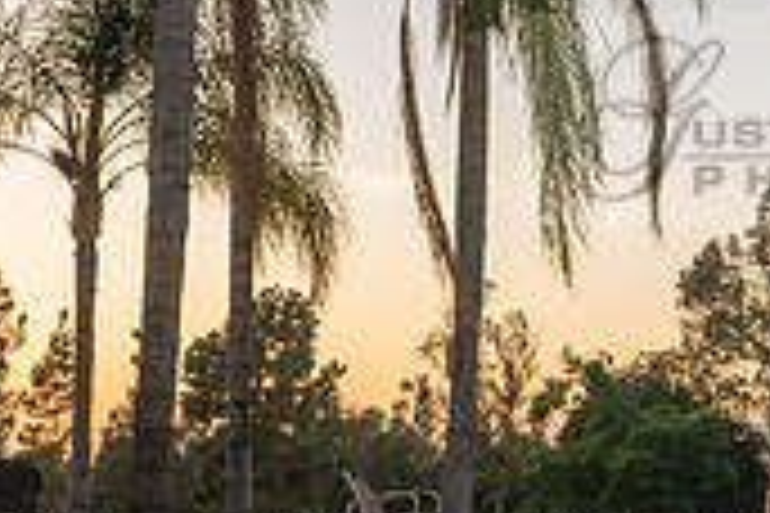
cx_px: 827
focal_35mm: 87
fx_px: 1861
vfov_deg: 15.5
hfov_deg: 22.2
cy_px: 58
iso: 320
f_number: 7.1
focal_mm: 24
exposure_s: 1/160
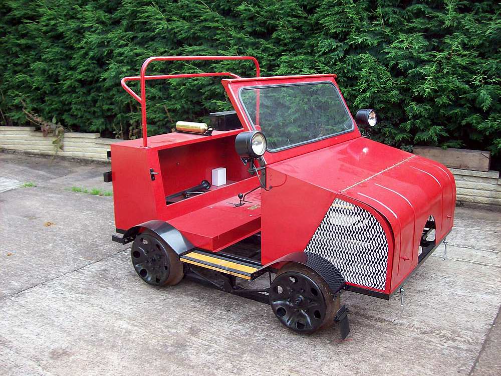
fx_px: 521
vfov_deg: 39.7
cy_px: 188
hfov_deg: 51.4
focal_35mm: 36
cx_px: 250
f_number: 2.7
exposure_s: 1/101
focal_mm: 6
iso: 80
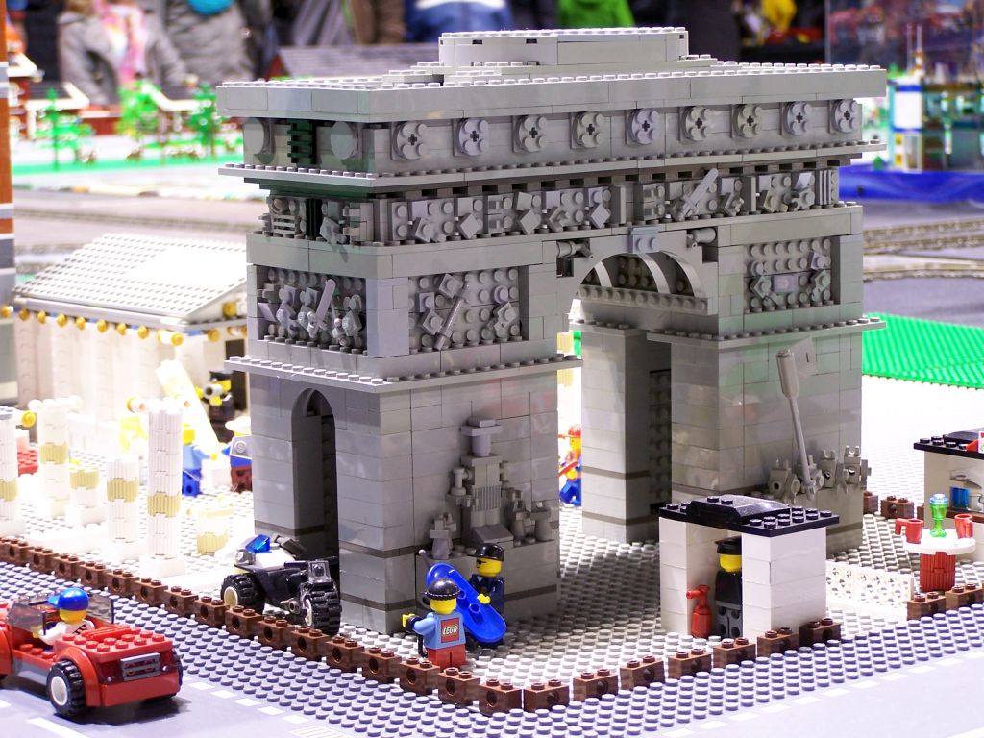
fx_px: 2672
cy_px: 369
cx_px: 492
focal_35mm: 94
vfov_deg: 15.7
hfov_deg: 20.9
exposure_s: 1/4
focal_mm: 15.6
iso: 80
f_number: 3.2
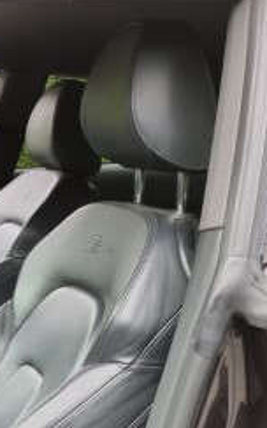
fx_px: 780
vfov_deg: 29.3
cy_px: 387
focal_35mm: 67
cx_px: -221
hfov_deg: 16.2
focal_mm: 6.7
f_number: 1.8
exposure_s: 1/100
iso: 50
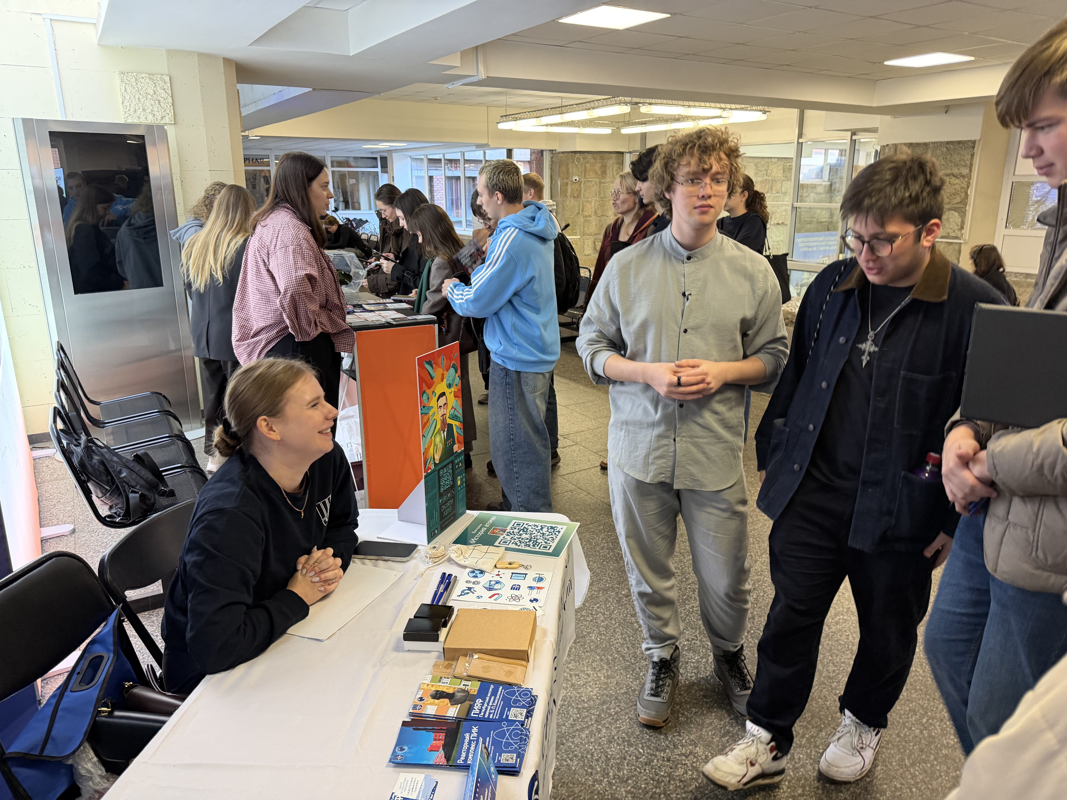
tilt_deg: -14.5
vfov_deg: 56.8
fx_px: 740
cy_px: 400
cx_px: 534
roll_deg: -1.8
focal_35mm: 24
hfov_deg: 71.6
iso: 250
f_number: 1.78
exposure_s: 1/50
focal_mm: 6.76
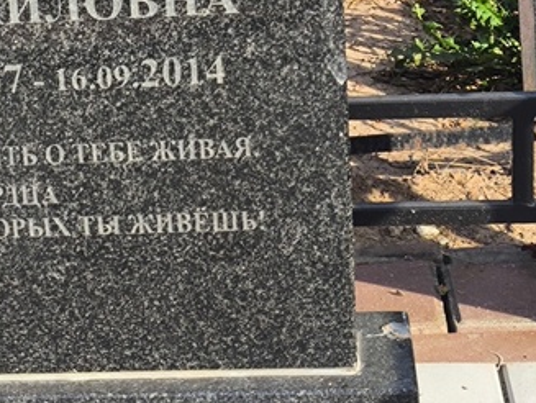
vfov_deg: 12.1
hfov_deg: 16.0
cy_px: 43
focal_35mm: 122
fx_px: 1891
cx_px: 93
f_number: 1.7
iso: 50
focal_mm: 4.71
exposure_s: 1/662
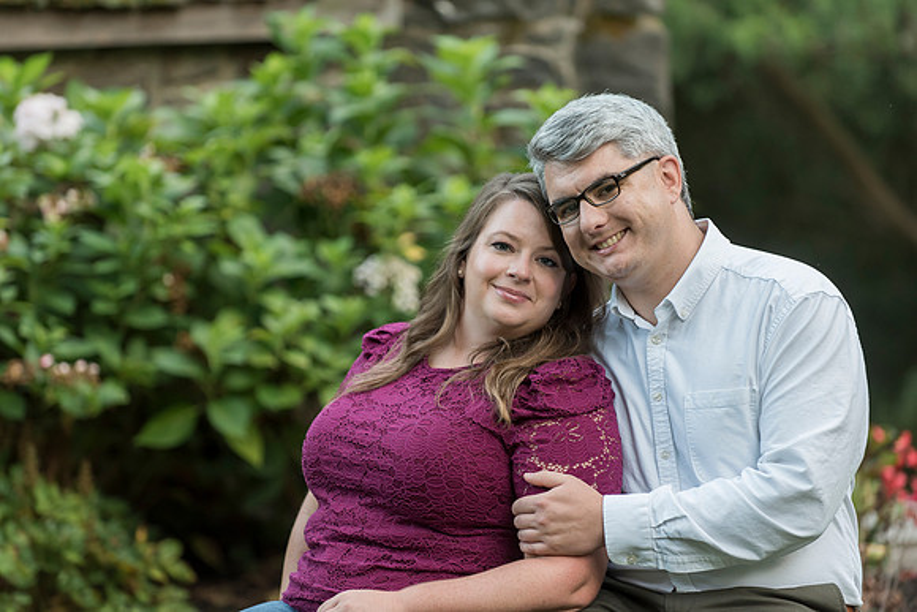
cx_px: 451
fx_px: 4453
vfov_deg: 7.9
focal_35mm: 175
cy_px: 306
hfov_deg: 11.8
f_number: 3.2
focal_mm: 170
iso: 800
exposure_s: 1/400
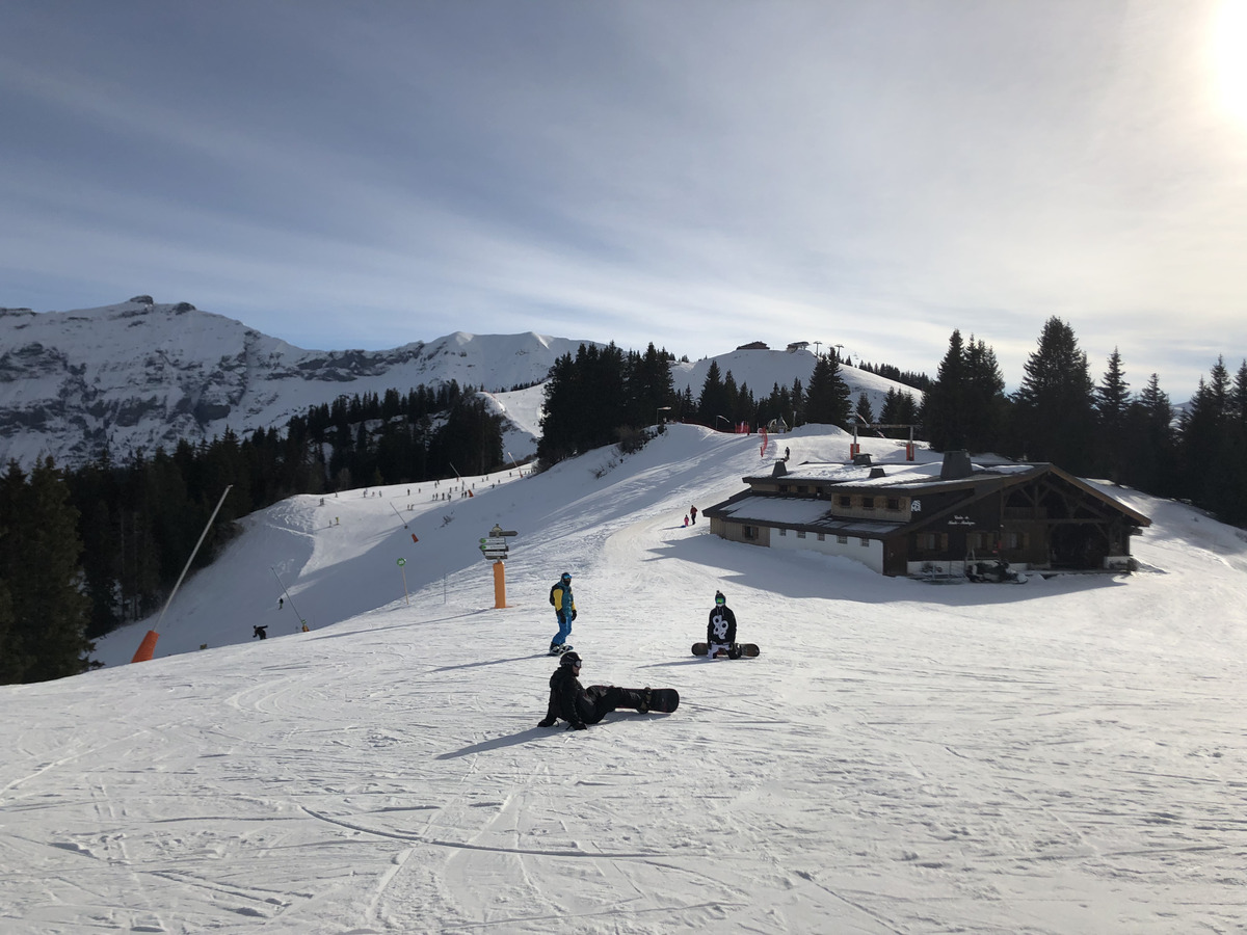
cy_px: 468
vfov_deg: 49.7
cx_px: 624
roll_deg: -0.6
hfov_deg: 63.4
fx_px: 1009
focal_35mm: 28
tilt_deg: -0.4
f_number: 1.8
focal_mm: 4
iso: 25
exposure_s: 1/6944
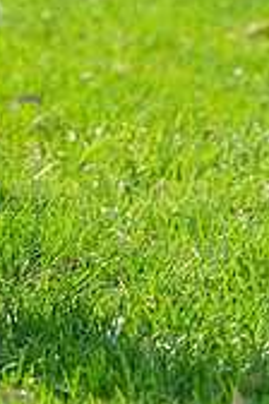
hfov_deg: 1.9
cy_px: -238
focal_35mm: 730
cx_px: -110
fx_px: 8181
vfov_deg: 2.8
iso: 125
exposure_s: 1/200
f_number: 8
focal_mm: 212
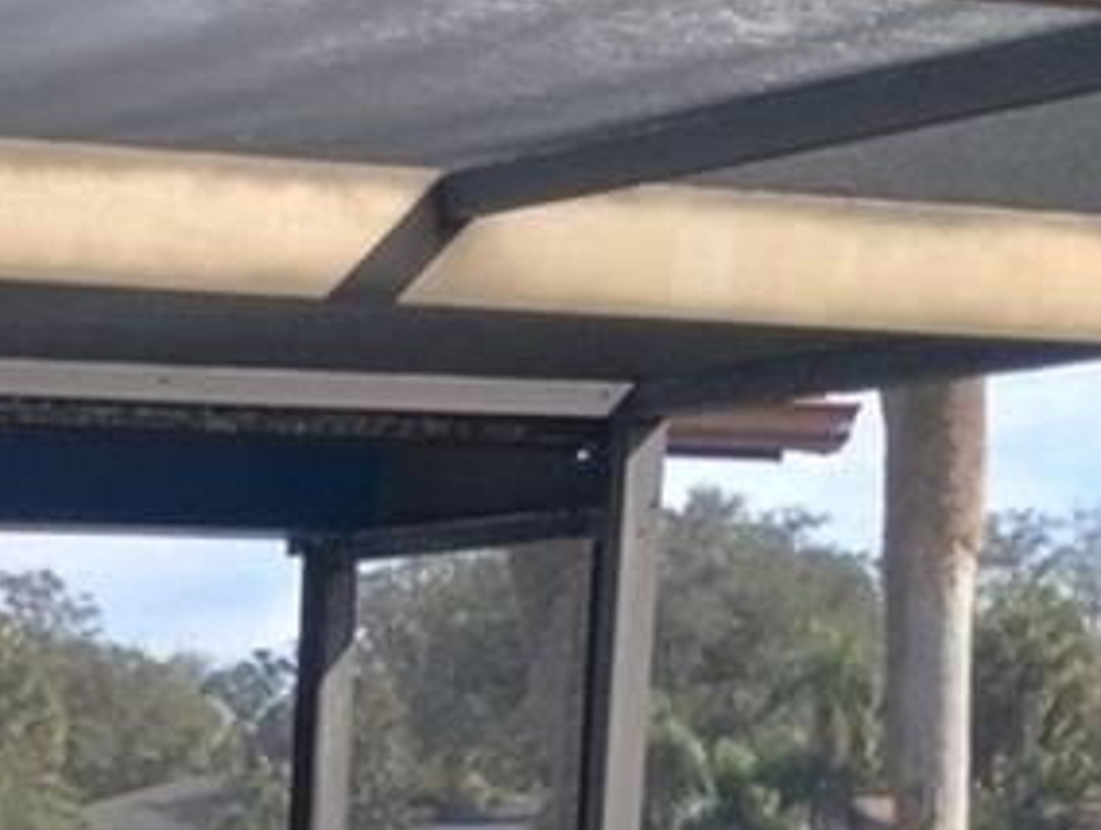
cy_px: 1811
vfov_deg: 8.8
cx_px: -830
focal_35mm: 157
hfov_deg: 11.7
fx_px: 5002
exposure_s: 1/329
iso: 100
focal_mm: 4.27
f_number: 1.8
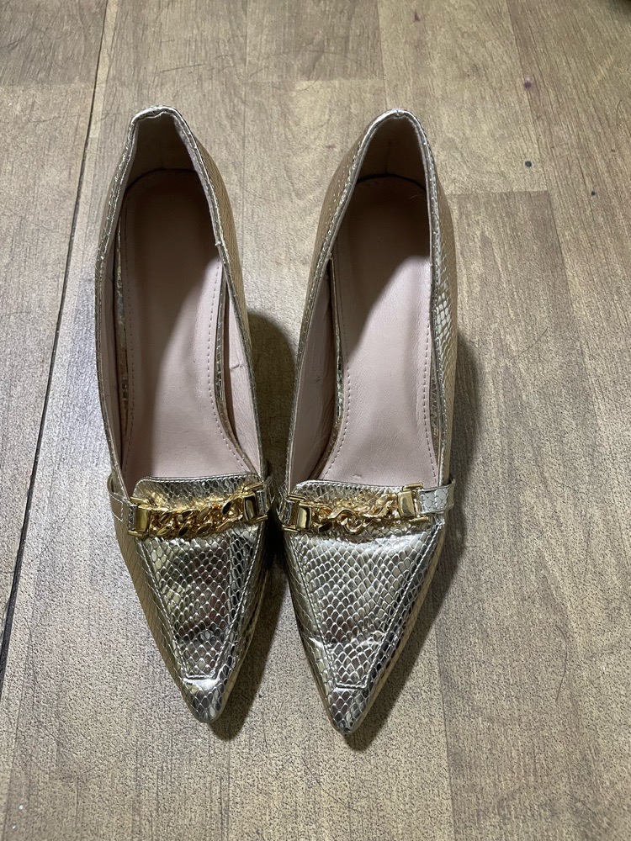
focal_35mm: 26
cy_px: 420
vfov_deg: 67.3
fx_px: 632
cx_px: 316
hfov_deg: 53.1
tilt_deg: -66.9
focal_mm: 4.2
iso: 320
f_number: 1.6
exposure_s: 1/50
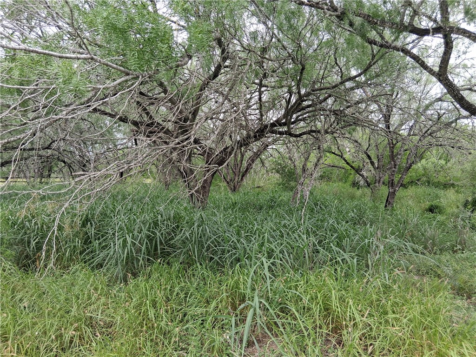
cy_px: 178
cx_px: 238
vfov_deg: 53.1
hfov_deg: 67.3
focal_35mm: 26
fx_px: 358
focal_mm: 3.98
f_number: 1.8
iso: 25
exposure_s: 1/124
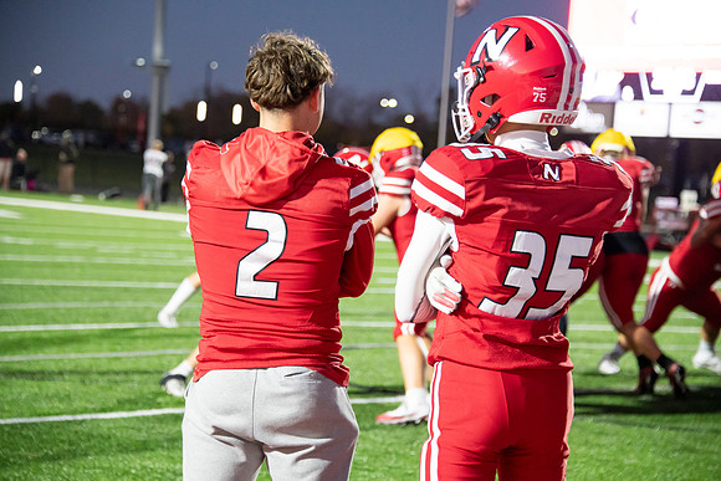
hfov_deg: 16.4
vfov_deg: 11.0
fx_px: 2504
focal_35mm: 125
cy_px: 240
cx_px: 360
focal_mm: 125
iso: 8000
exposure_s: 1/250
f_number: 5.6
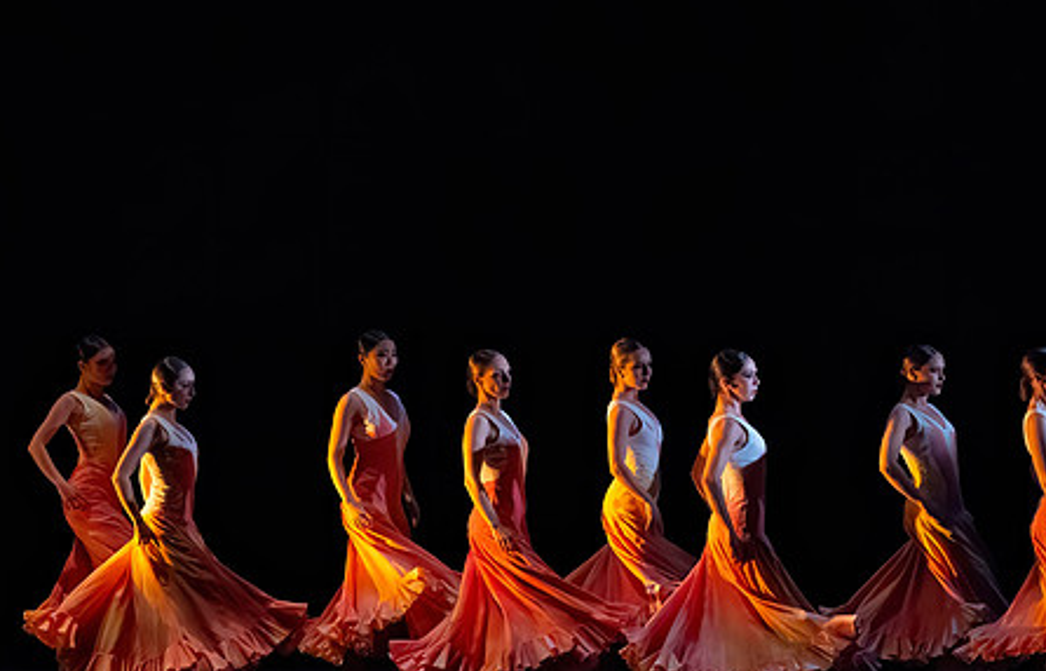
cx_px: 638
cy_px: 347
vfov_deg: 4.9
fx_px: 7897
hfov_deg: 7.6
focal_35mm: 275
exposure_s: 1/400
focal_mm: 209
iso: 16000
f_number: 5.6
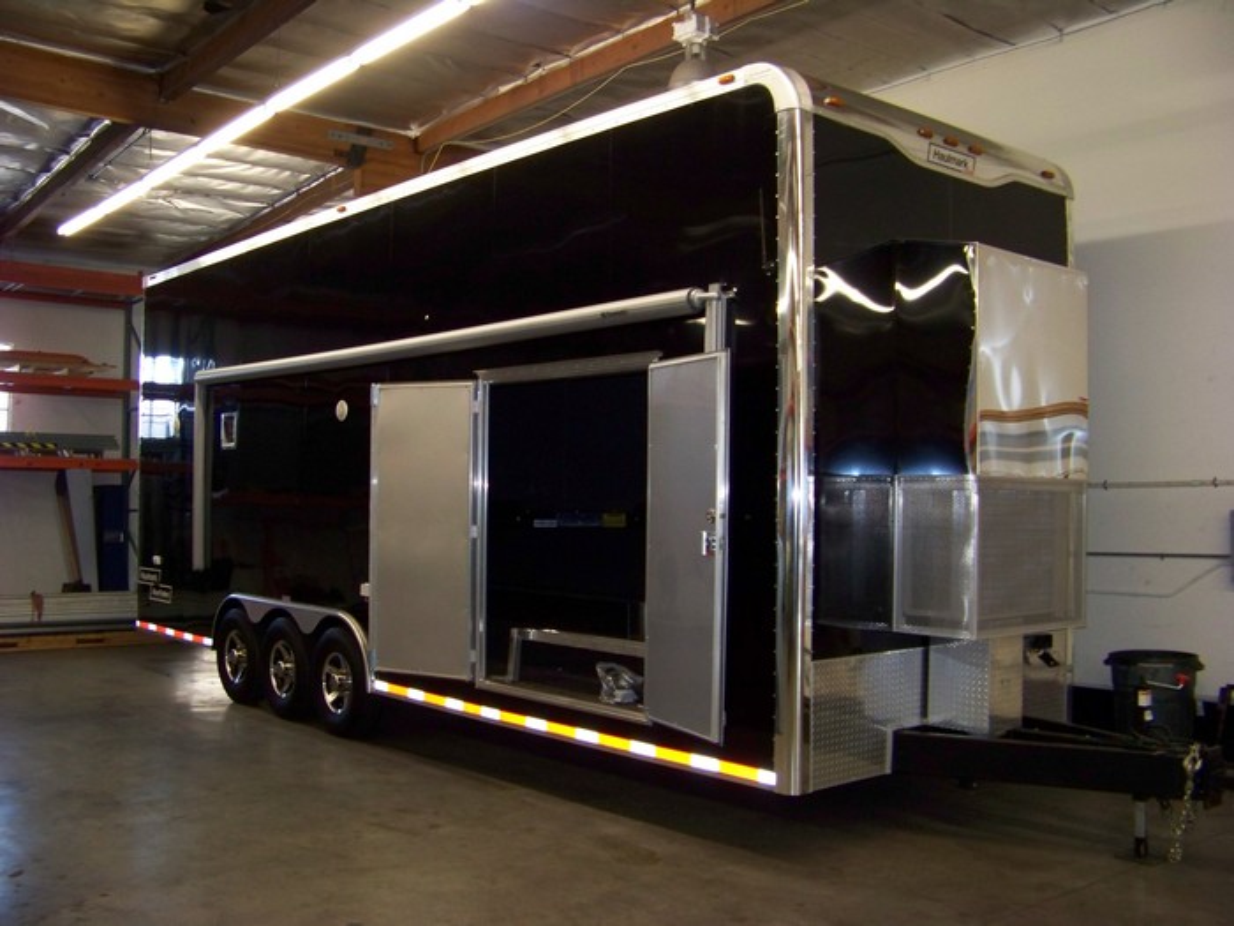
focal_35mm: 36
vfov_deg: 39.7
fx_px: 1283
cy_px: 463
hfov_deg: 51.4
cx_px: 617
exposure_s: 1/30
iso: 200
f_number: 2.8
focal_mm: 5.85
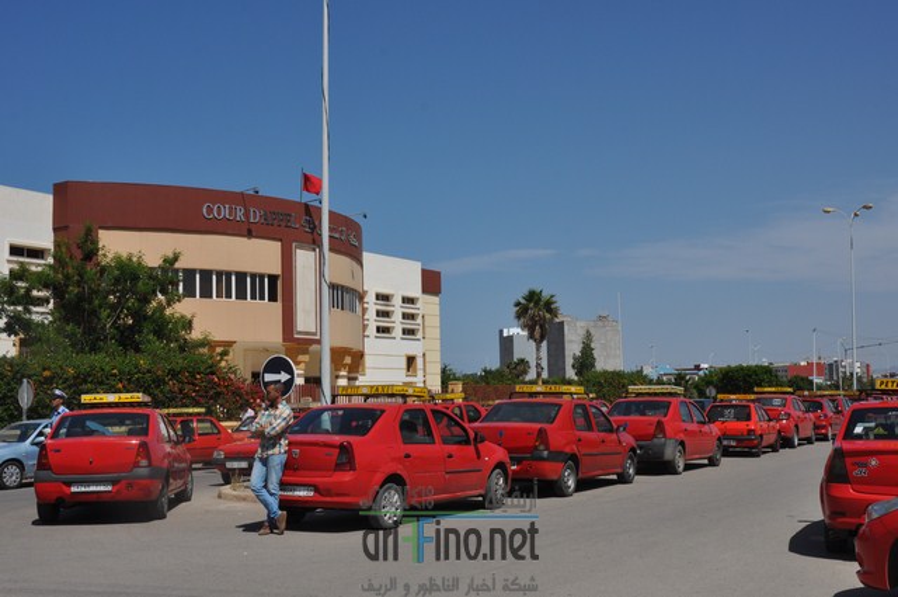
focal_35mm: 42
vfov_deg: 31.8
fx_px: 1046
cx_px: 449
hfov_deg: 46.5
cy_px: 298
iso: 200
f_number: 11
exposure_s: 1/500
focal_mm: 28
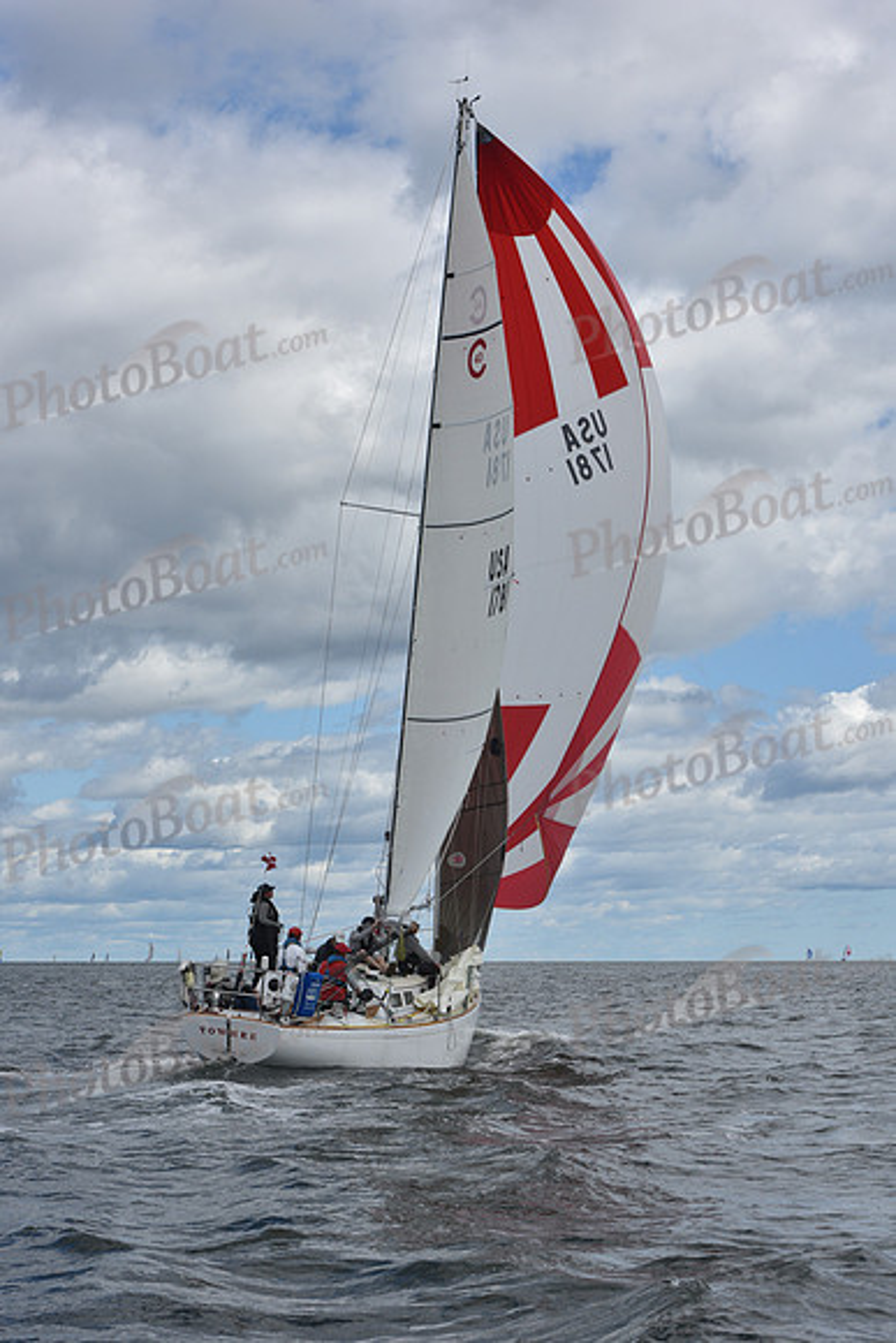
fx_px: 2612
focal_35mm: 70
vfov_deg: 28.8
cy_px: 672
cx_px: 448
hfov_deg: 19.5
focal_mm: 70
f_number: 11
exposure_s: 1/800
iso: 250
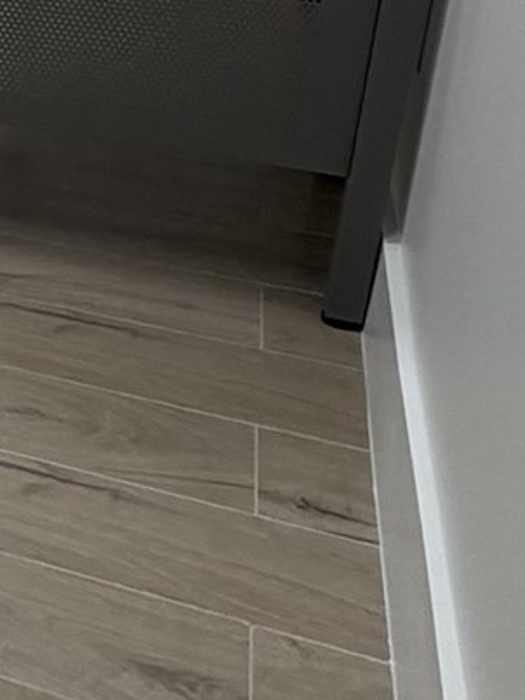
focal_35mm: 80
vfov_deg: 23.1
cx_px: -718
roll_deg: +2.2
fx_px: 1619
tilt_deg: -17.5
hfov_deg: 13.6
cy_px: -47
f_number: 2.2
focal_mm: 2.22
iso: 100
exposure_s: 1/120
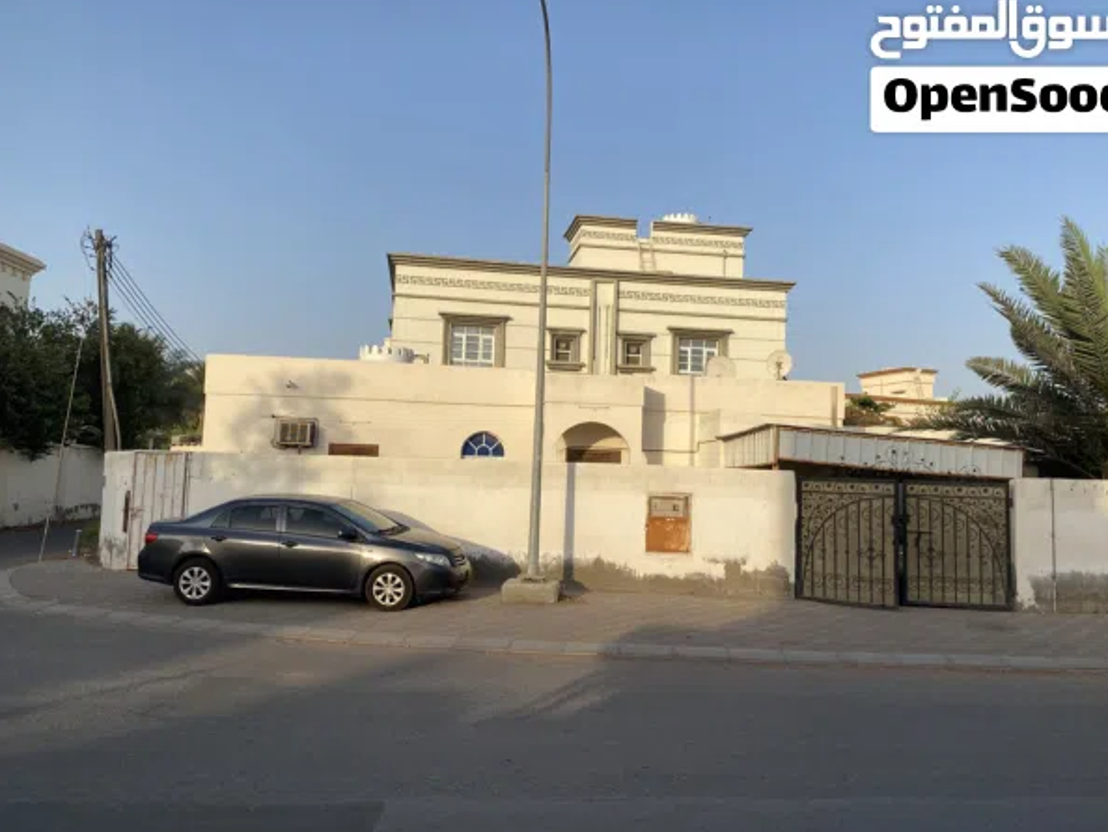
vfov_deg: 49.8
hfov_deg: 63.4
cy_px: 401
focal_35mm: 28
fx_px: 897
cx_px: 589
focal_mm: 4.25
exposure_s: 1/1961
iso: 32
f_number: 1.8
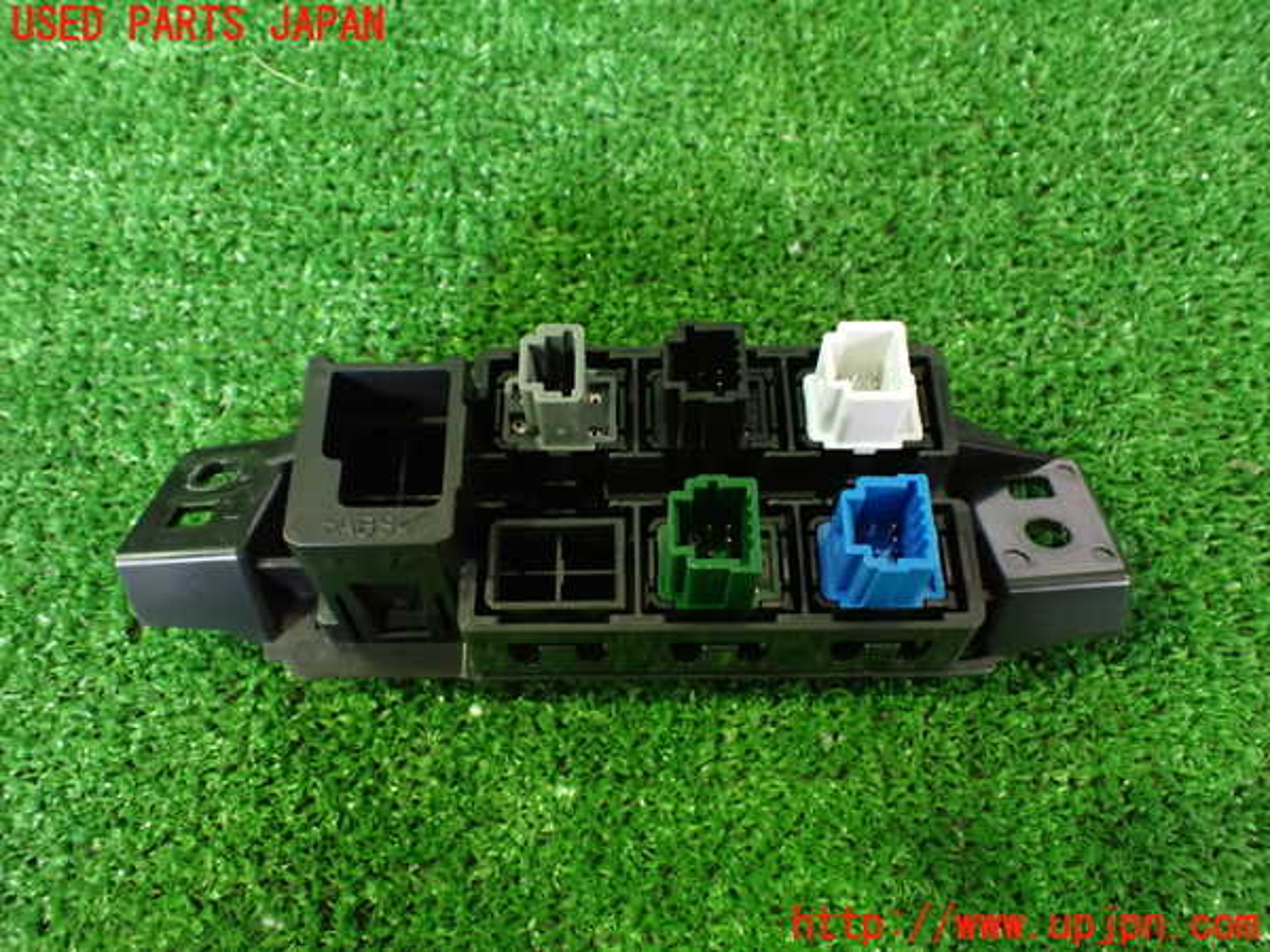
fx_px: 1101
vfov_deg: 46.8
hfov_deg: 60.0
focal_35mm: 30
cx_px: 635
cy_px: 476
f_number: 2.3
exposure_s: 1/30
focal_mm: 5.4
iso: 1250
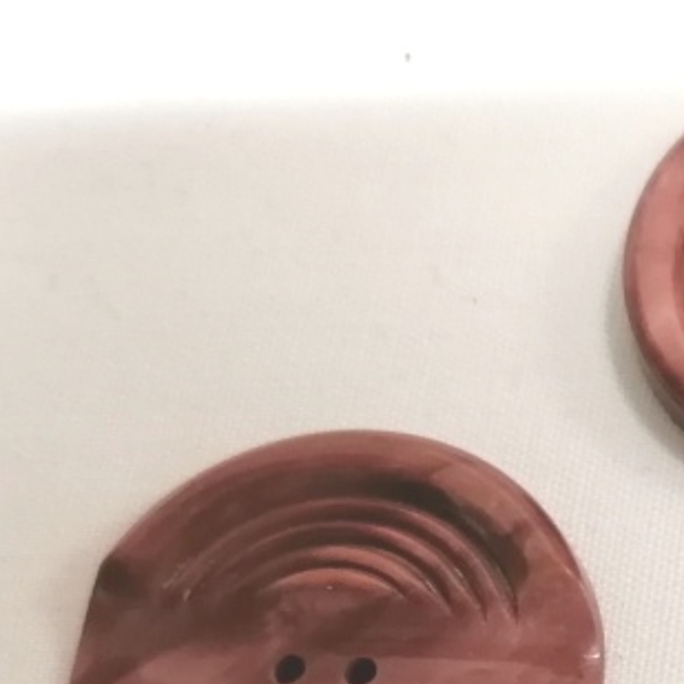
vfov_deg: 20.9
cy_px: 735
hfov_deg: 20.2
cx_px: 879
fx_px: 1766
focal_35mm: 79
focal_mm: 4.75
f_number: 1.8
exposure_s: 1/33.3
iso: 250
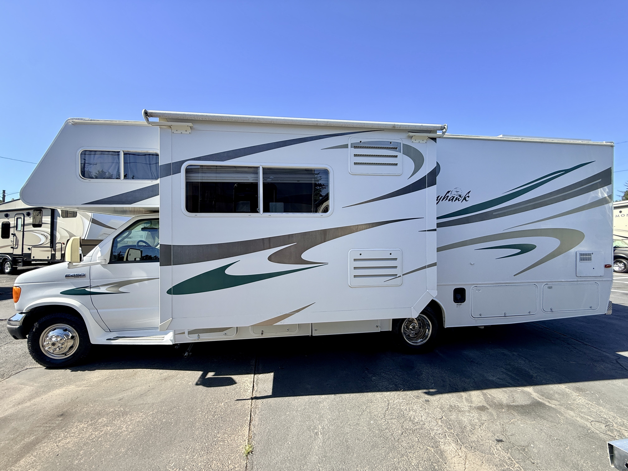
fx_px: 254
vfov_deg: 85.7
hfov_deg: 102.1
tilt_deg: +2.6
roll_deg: -0.9
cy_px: 236
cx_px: 314
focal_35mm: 14
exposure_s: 1/694
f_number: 2.2
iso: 50
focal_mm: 2.22
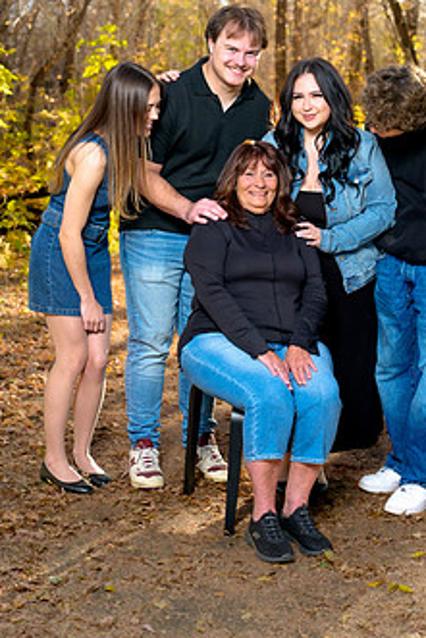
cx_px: 249
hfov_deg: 20.0
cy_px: 212
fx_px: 1206
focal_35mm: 68
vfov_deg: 29.4
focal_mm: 50
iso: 640
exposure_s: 1/160
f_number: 4
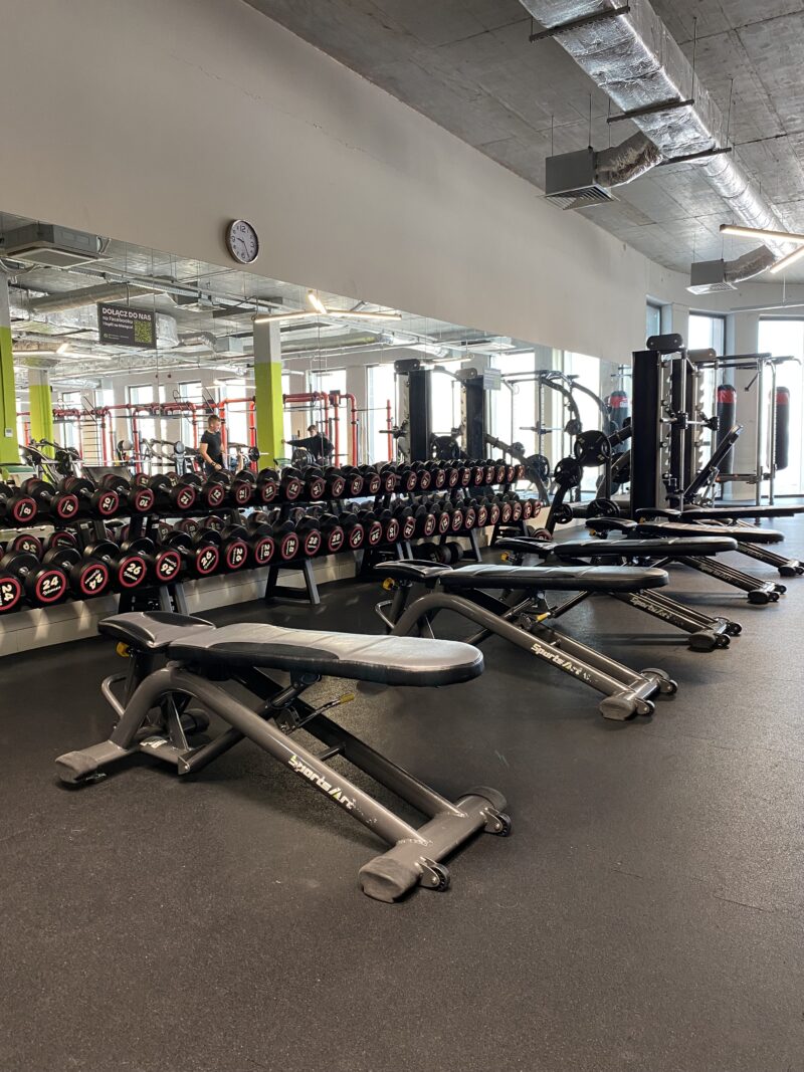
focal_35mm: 26
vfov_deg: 67.3
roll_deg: +1.3
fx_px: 805
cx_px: 402
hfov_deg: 53.1
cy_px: 536
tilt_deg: -5.2
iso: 160
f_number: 1.8
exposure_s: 1/50
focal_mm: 4.25
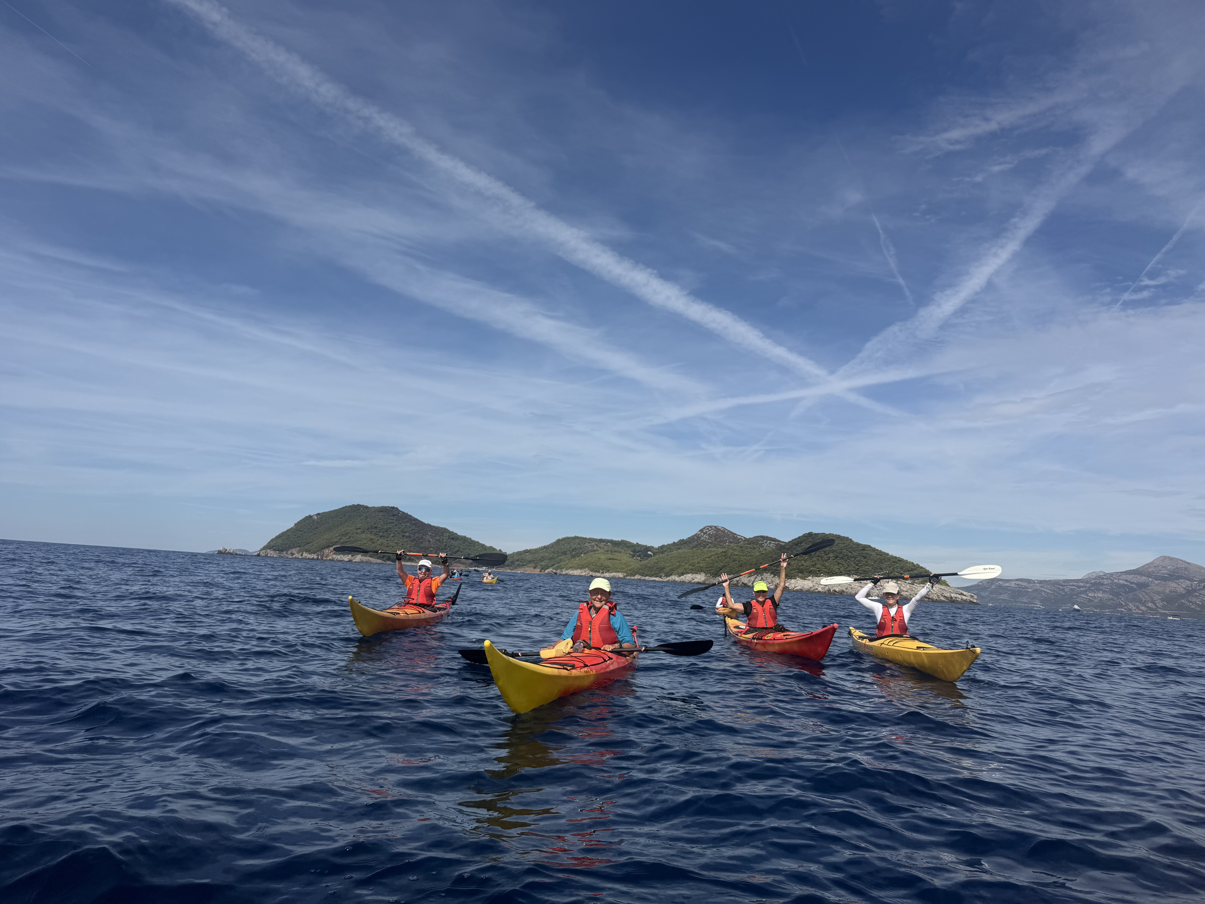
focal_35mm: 24
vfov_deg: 56.8
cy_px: 452
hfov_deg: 71.6
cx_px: 602
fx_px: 835
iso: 80
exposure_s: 1/9091
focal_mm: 6.76
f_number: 1.78
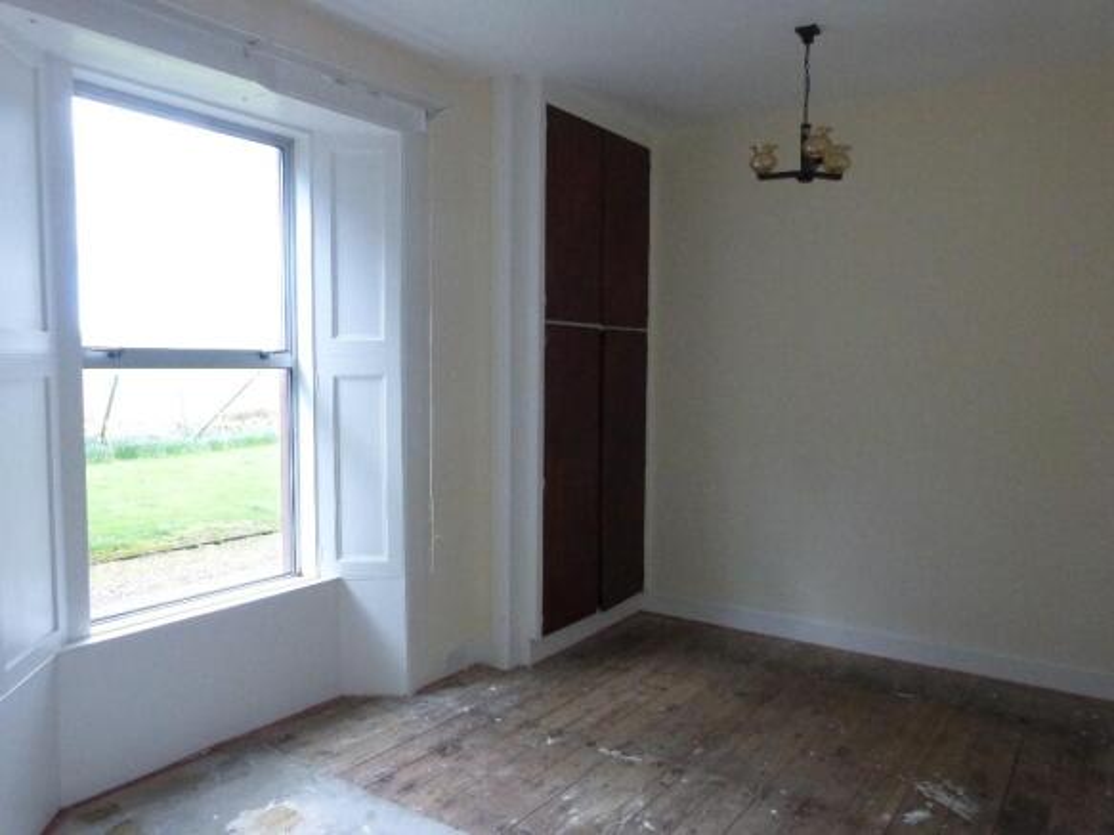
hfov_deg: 69.4
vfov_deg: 54.9
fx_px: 804
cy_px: 418
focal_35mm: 25
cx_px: 557
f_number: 4
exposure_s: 1/125
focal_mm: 4.5
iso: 800
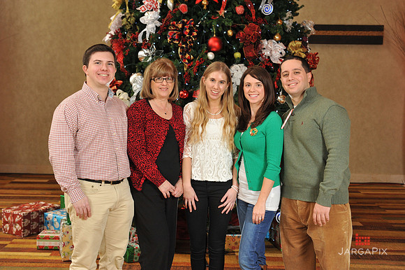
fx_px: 585
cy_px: 135
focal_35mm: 52
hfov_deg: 38.2
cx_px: 202
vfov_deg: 26.0
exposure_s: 1/125
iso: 1600
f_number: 6.3
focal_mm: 52
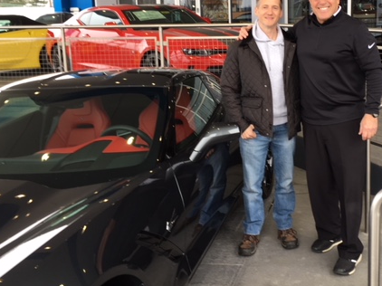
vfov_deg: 32.6
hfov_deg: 42.2
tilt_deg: -9.7
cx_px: 265
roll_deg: +0.7
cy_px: 101
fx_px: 485
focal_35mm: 44
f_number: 2.2
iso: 25
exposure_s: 1/40
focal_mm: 4.15
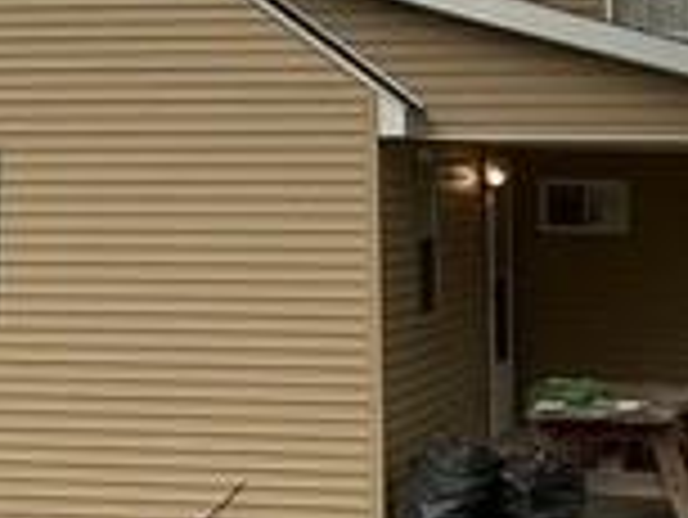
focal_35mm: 117
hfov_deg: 16.8
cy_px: -284
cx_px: 283
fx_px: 2327
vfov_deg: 12.0
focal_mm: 3
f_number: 1.8
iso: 25
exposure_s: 1/524
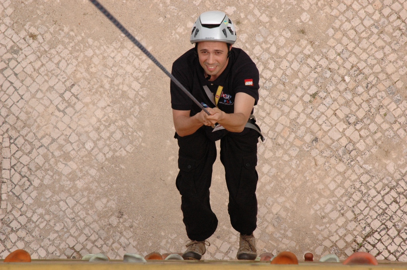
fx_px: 1186
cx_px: 204
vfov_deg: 13.0
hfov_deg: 19.5
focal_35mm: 105
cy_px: 135
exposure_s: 1/640
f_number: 13
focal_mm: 70
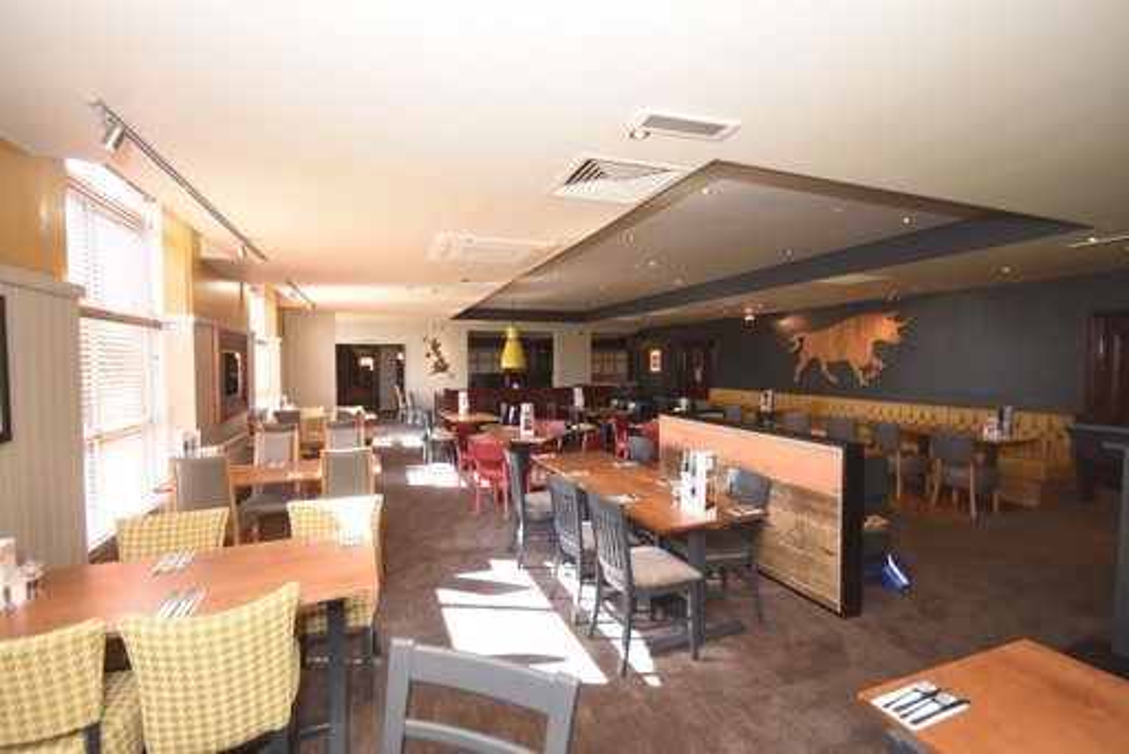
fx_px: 471
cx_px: 564
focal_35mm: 15
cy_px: 377
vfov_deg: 77.4
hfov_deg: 100.4
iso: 800
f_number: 4.5
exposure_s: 1/125
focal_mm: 10
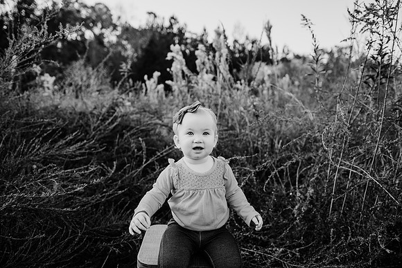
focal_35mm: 24
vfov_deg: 53.2
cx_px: 201
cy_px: 134
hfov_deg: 73.7
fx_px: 268
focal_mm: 24
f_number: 2.8
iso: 100
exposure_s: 1/320
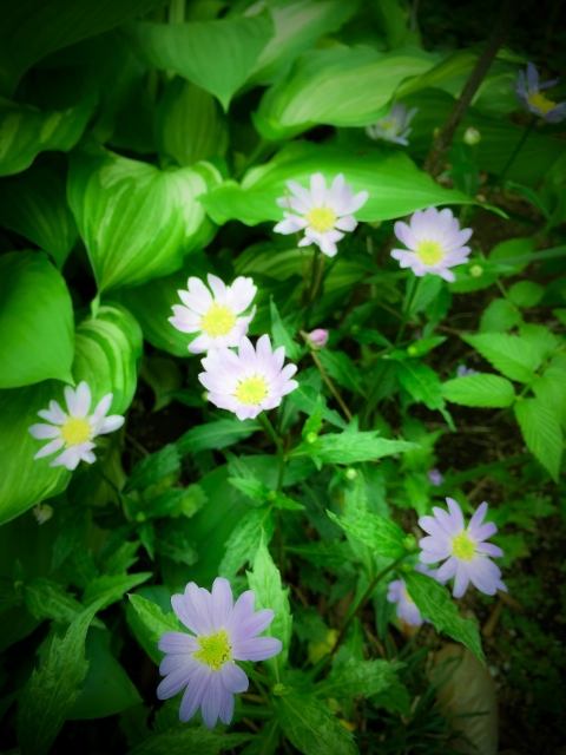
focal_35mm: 29
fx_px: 632
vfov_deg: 61.7
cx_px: 283
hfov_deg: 48.2
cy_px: 378
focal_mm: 4.15
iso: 50
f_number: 2.2
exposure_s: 1/120
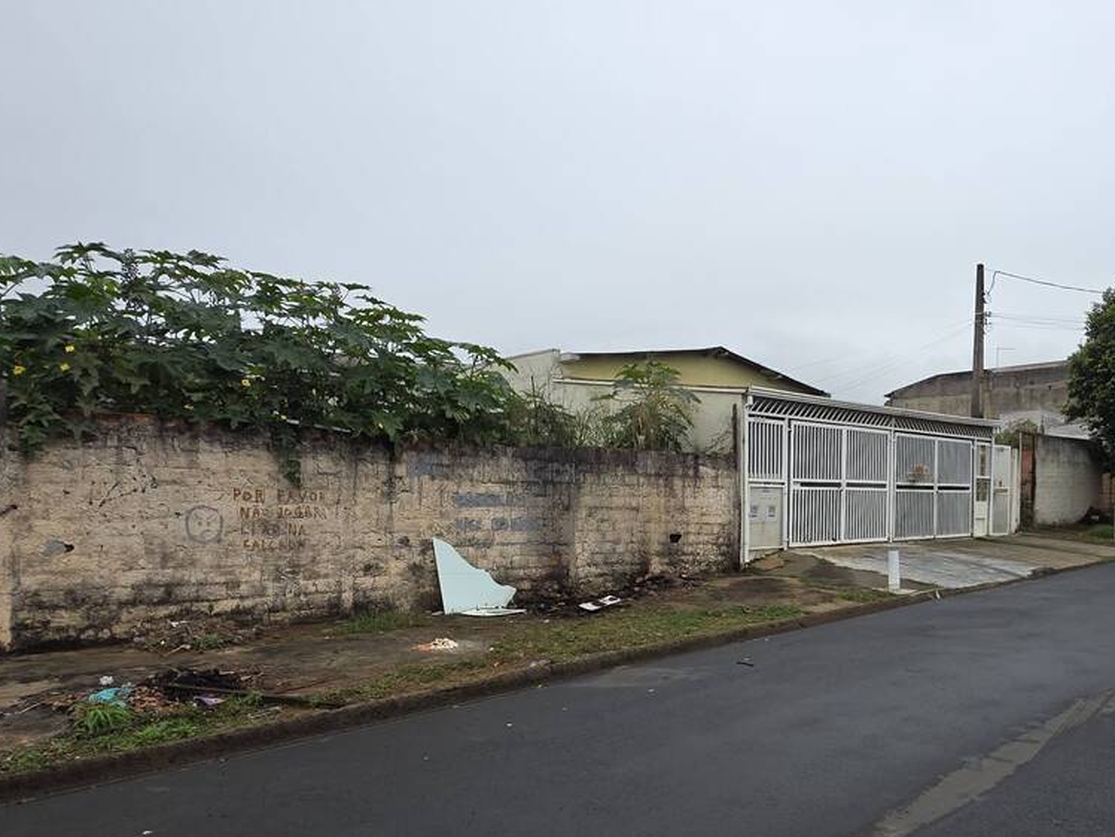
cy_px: 539
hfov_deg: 68.0
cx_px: 718
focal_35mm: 25
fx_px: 805
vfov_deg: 54.1
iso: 40
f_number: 1.9
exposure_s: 1/334
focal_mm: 2.2
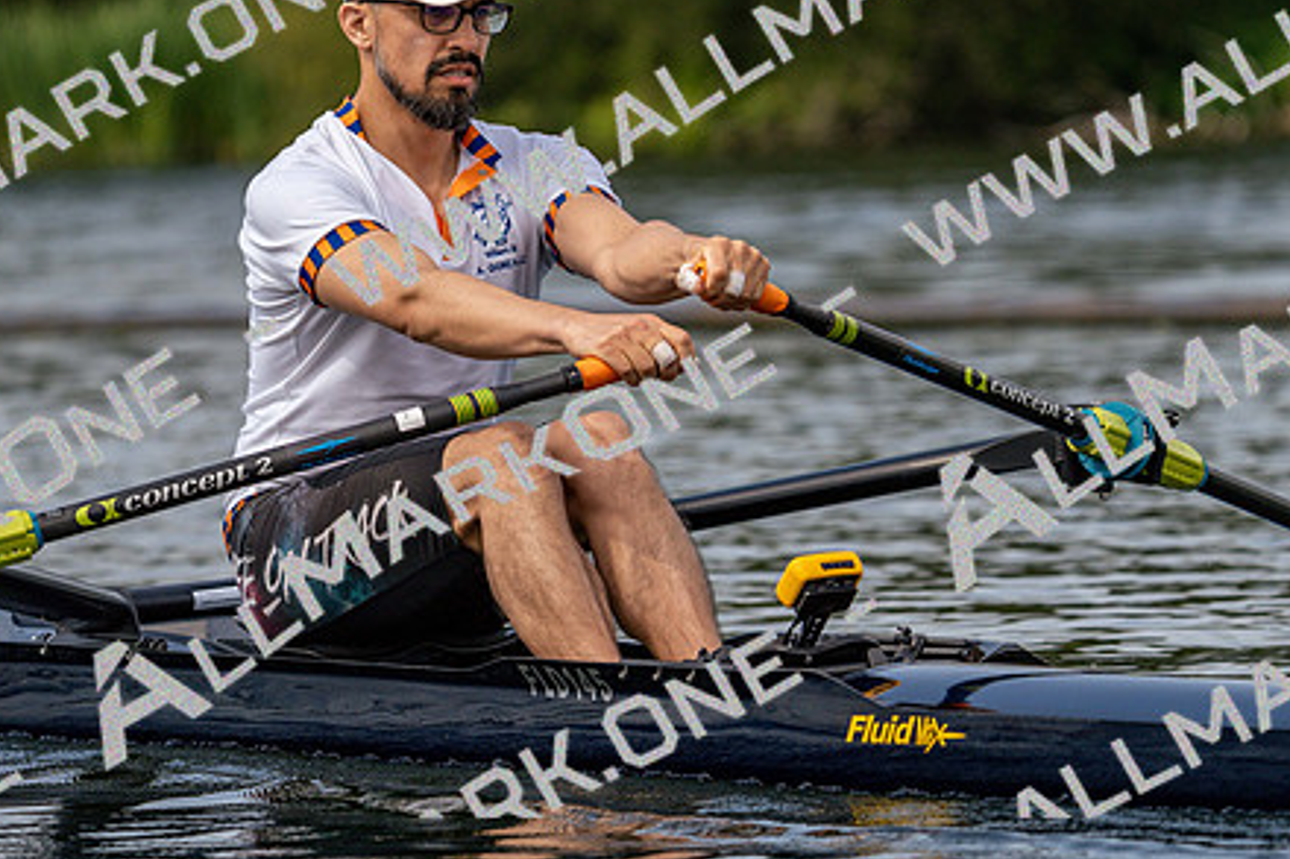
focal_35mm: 360
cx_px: 689
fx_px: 12894
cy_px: 315
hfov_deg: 5.7
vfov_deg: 3.8
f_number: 5.6
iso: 400
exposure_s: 1/1600
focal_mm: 273
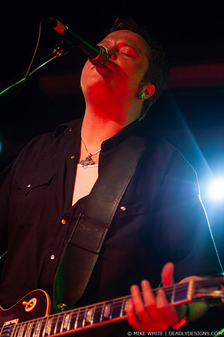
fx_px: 814
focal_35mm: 87
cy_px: 168
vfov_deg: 23.4
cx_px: 112
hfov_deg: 15.7
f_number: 2.8
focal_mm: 58
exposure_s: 1/50
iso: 800
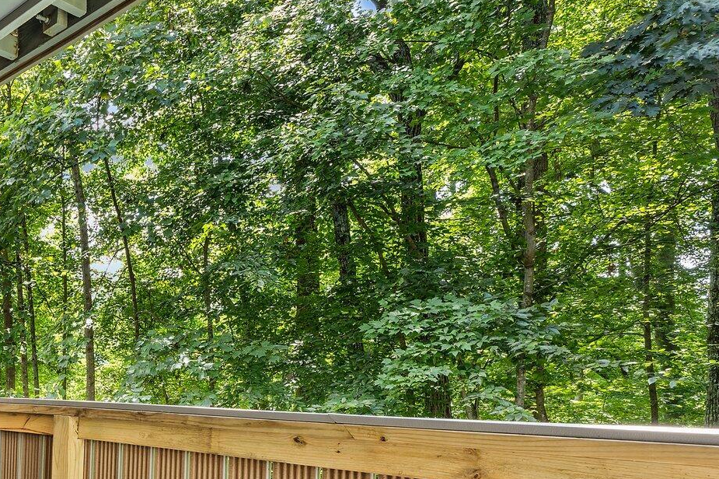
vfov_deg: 40.4
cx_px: -36
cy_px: 391
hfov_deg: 47.3
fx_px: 619
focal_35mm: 31
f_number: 8
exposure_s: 1/2
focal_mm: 14
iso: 200
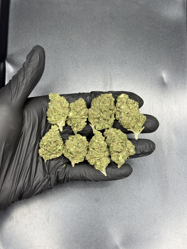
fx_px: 346
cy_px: 124
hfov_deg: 30.3
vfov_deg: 39.7
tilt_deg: -78.5
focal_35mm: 48
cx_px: 94
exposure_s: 1/60
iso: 125
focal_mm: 6.76
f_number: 1.78
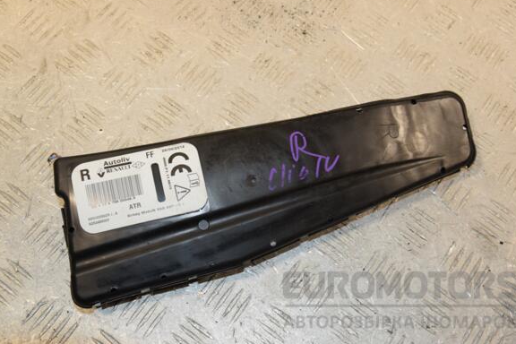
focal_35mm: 50
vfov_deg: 27.0
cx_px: 266
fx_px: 717
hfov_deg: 39.6
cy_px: 166
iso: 800
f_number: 8
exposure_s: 1/200
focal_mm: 32
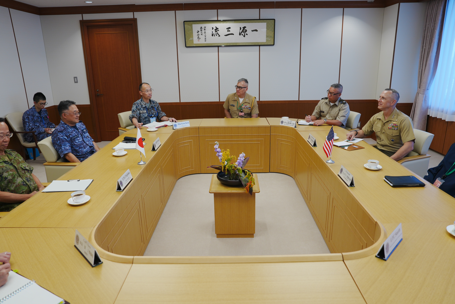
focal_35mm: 24
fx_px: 303
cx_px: 228
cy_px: 152
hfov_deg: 73.7
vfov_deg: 53.2
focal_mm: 24
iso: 320
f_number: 4
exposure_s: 1/200
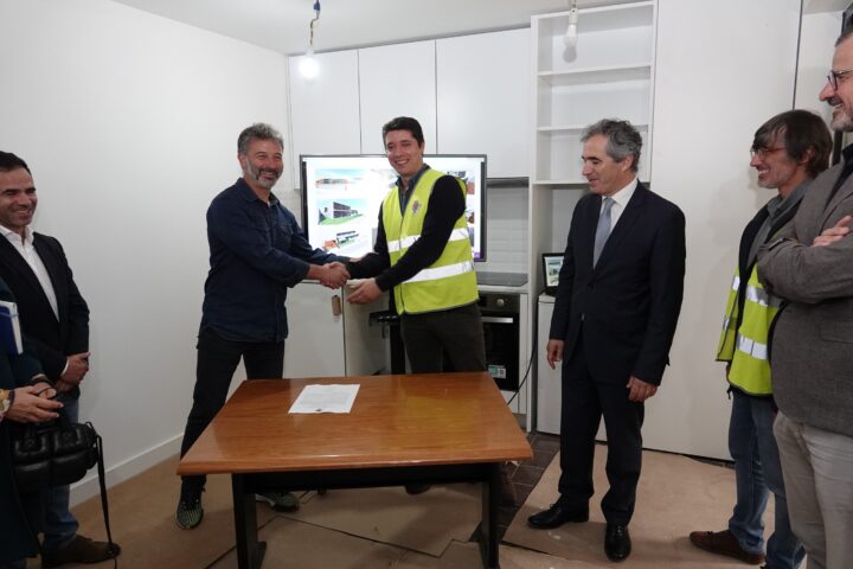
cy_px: 284
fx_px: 569
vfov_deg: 53.1
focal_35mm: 24
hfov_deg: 73.7
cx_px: 426
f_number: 2.5
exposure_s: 1/200
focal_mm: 8.8
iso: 1250
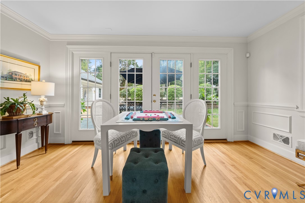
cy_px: 102
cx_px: 152
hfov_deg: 112.6
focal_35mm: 12
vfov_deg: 90.0
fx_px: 102
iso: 2000
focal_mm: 12
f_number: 6.3
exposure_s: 1/20
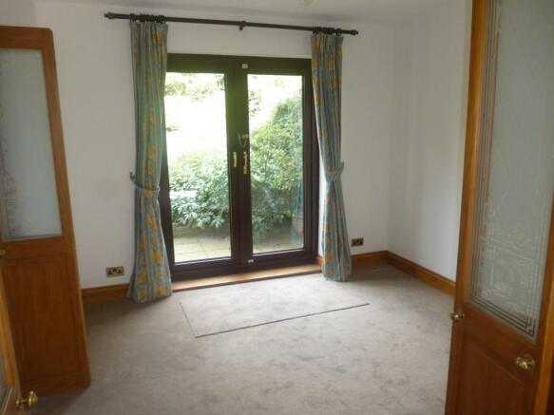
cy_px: 208
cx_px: 277
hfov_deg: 71.6
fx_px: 384
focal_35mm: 24
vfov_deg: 56.8
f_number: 2.8
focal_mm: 4.3
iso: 125
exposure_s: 1/60
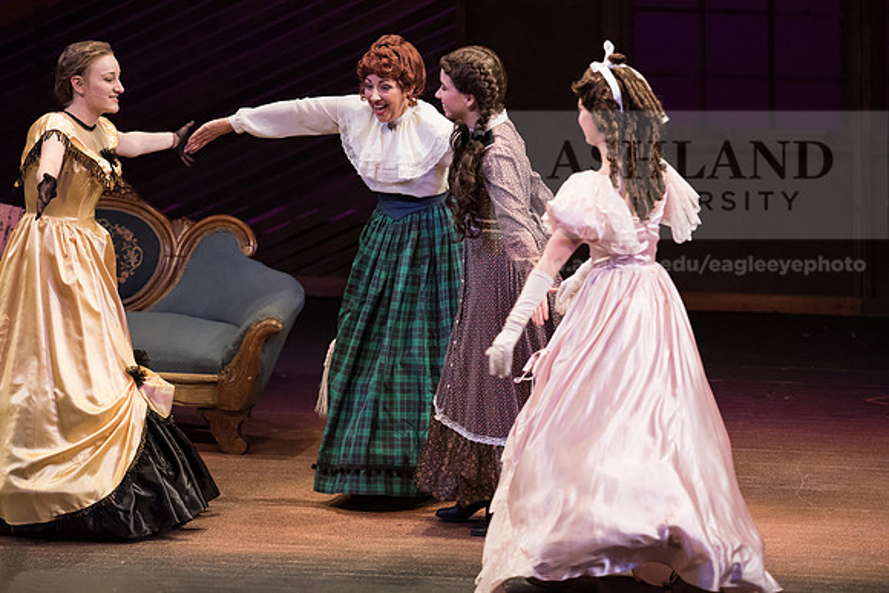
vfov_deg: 4.6
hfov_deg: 6.9
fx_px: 7410
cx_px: 444
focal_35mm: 300
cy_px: 296
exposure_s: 1/400
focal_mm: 300
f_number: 4
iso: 3200
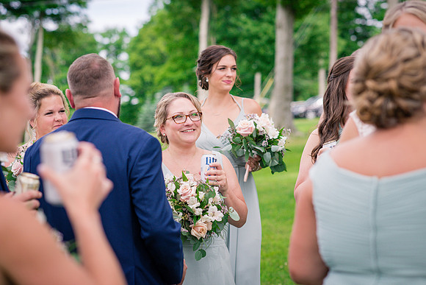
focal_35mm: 85
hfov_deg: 23.9
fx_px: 1006
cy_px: 142
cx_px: 213
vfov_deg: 16.1
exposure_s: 1/2500
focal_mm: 85
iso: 500
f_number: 3.2
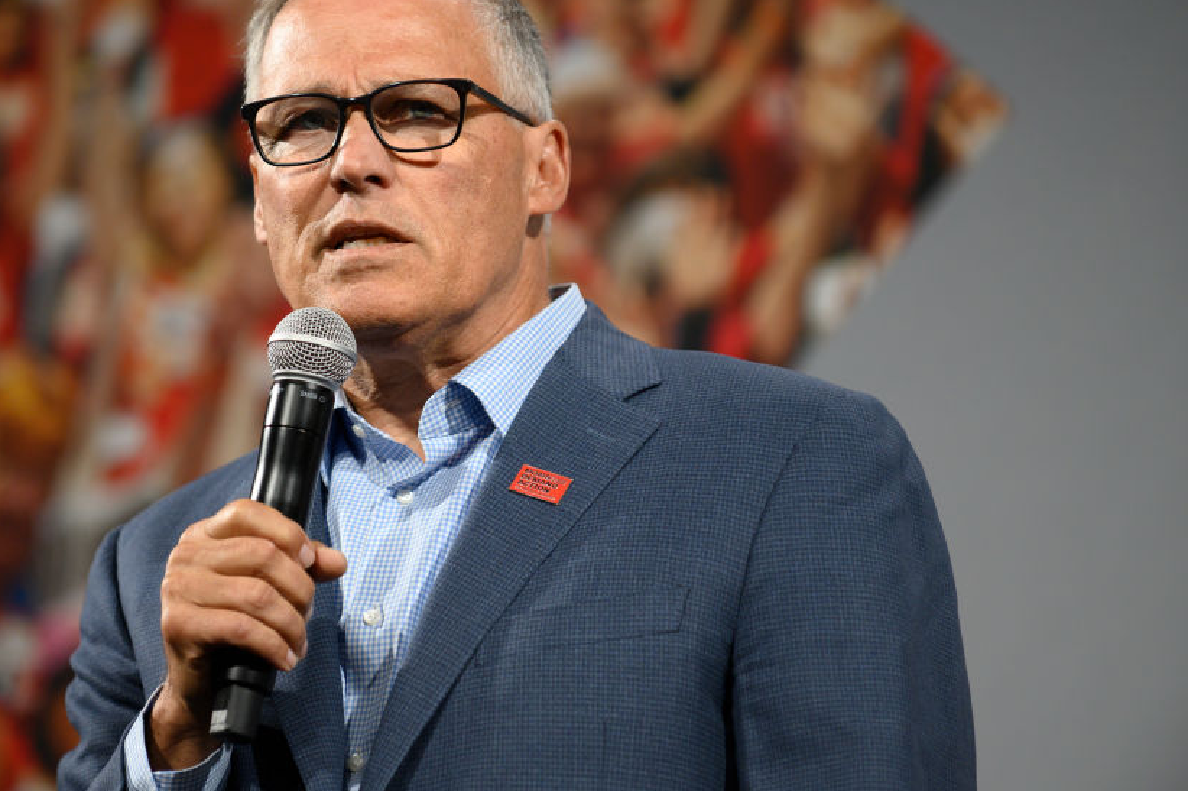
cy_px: 359
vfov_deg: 5.5
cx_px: 471
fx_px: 8212
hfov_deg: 8.3
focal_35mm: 249
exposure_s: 1/500
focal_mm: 200
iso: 800
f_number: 2.8
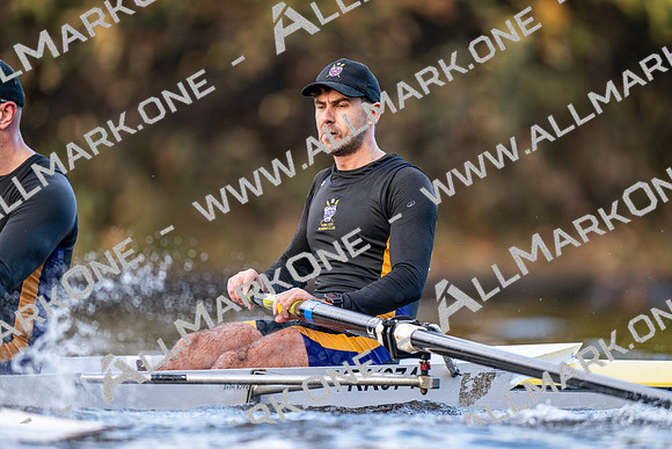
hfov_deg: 3.4
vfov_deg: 2.3
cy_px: 224
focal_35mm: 600
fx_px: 11202
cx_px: 336
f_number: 4
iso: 4000
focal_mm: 600
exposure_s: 1/2500
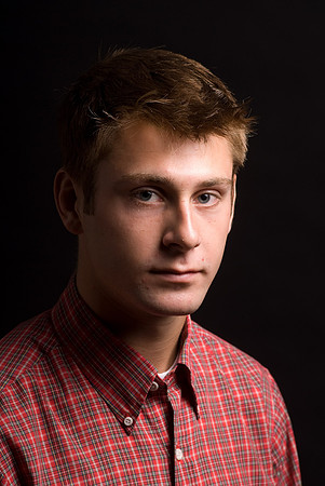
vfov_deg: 10.1
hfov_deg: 6.8
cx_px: 162
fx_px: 2736
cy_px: 243
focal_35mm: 202
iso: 100
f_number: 8
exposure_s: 1/250
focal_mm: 135
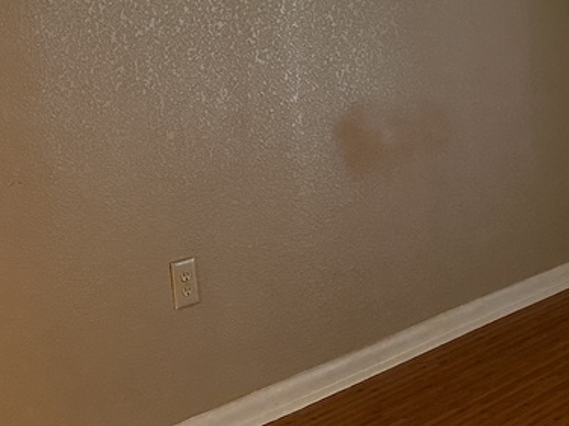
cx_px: 817
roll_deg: +0.9
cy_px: 237
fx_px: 1512
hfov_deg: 19.1
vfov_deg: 16.1
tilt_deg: -12.0
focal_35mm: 92
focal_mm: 6.86
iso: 160
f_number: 1.78
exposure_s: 1/120
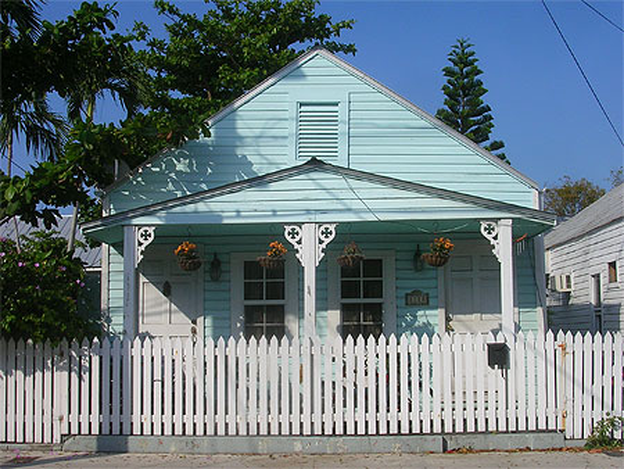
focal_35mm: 46
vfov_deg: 31.5
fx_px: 830
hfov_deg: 41.2
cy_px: 234
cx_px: 312
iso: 50
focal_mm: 7.1
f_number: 6.1
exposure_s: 1/480
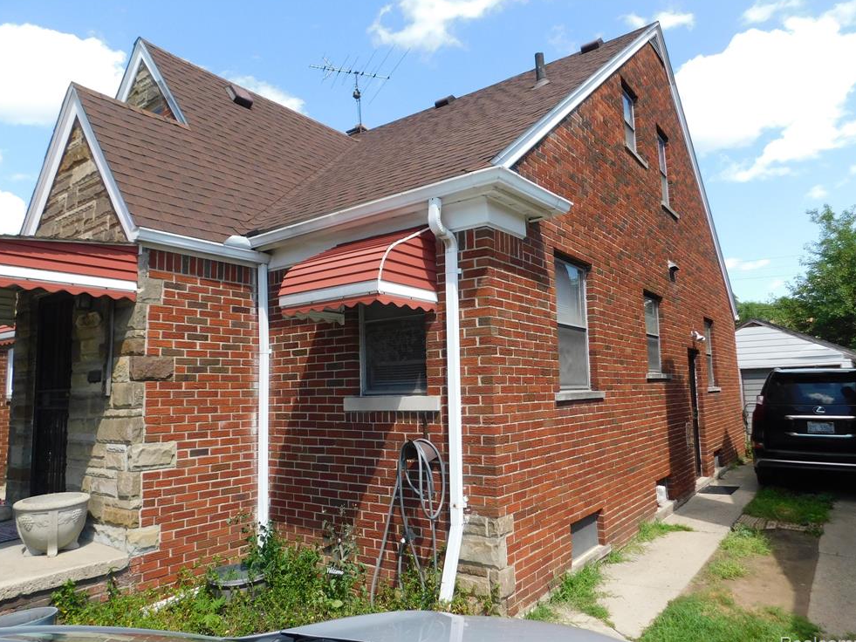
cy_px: 323
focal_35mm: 24
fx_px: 594
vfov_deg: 56.8
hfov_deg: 71.6
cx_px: 421
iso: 125
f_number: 3
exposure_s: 1/800
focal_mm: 4
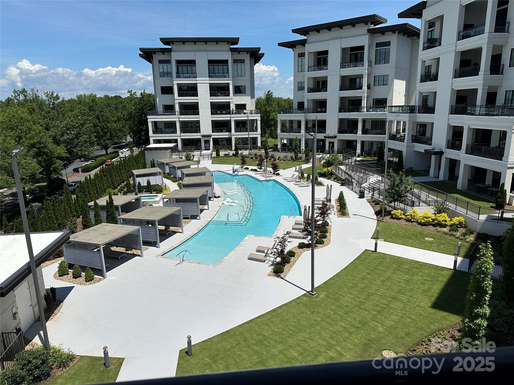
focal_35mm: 24
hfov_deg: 71.6
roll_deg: +0.5
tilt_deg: -14.1
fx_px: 356
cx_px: 257
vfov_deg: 56.8
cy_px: 192
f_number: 1.78
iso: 80
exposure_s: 1/8197
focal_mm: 6.86
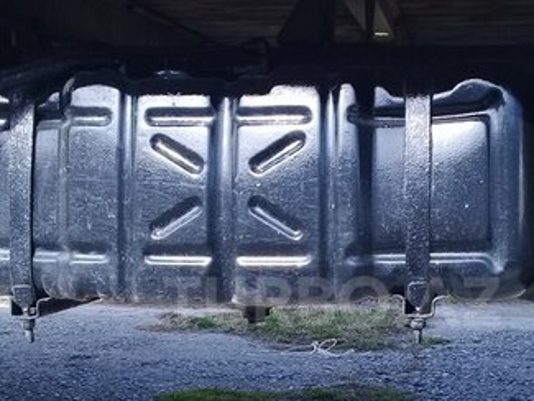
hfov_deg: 30.6
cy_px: 302
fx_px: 972
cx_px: 332
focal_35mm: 63
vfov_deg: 23.1
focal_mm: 3.3
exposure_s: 1/289
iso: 50
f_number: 2.2
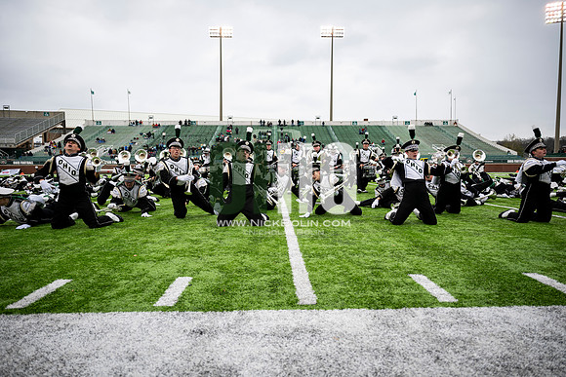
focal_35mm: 24
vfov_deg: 53.2
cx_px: 283
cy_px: 188
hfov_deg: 73.7
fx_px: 377
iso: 100
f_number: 2.8
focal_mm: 24
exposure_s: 1/500
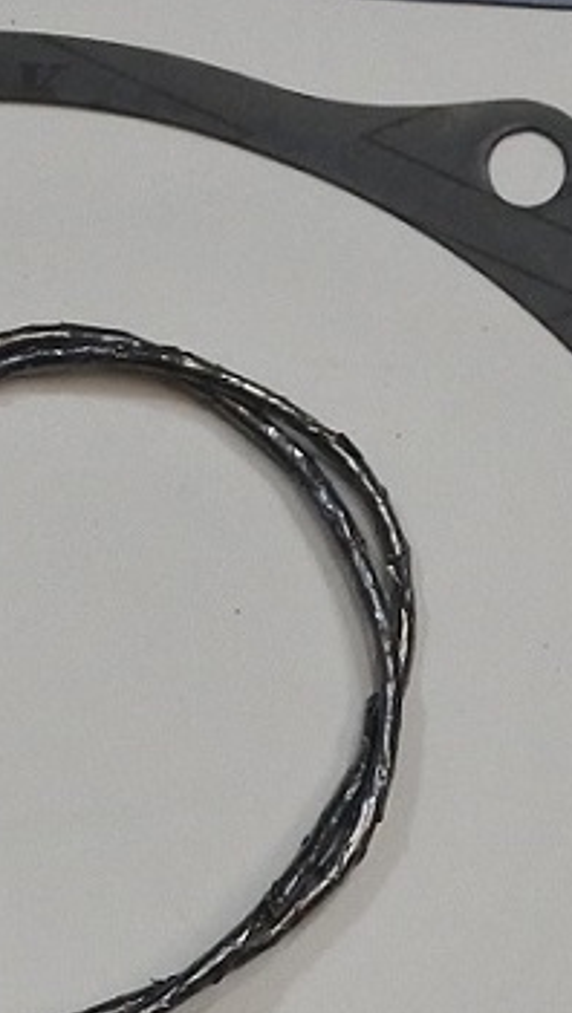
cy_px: 782
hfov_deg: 4.4
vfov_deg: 7.7
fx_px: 7480
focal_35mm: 278
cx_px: -53
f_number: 4.8
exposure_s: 1/125
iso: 500
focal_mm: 21
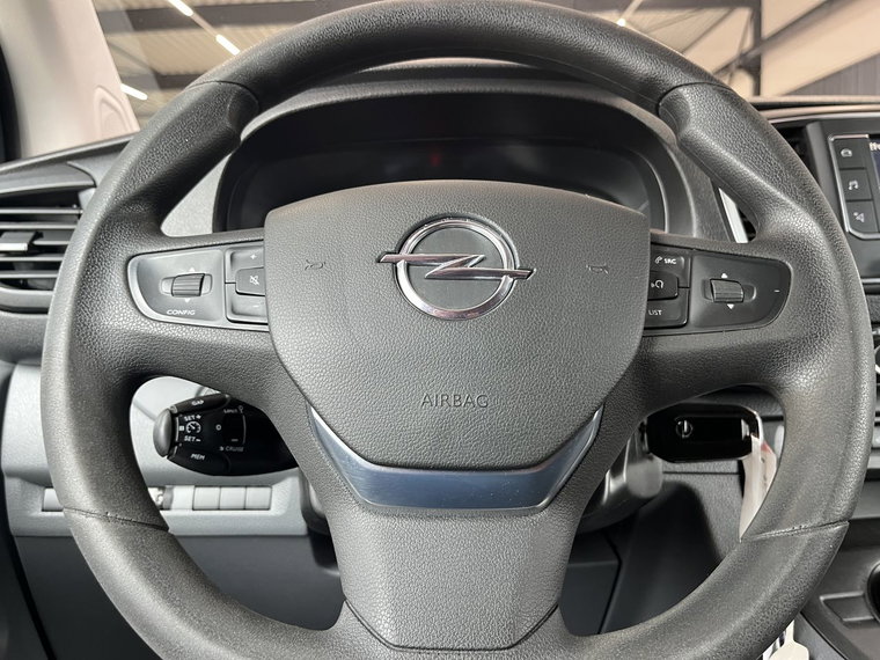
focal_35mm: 26
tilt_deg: -7.4
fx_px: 661
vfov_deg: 53.1
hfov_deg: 67.3
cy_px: 330
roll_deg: +1.4
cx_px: 440
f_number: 1.6
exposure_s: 1/50
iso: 160
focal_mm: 5.1
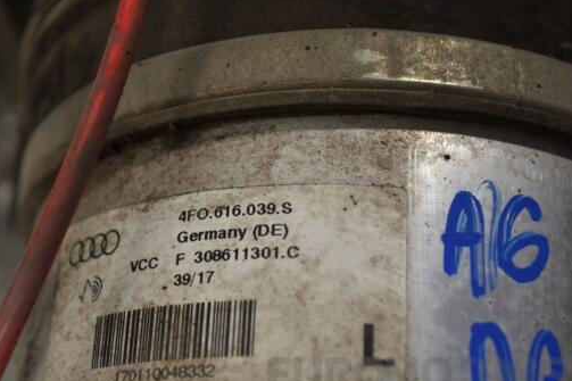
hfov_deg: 29.6
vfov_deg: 20.0
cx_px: 247
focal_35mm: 68
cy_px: 223
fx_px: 1080
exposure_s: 1/40
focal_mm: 38
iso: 100
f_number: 5
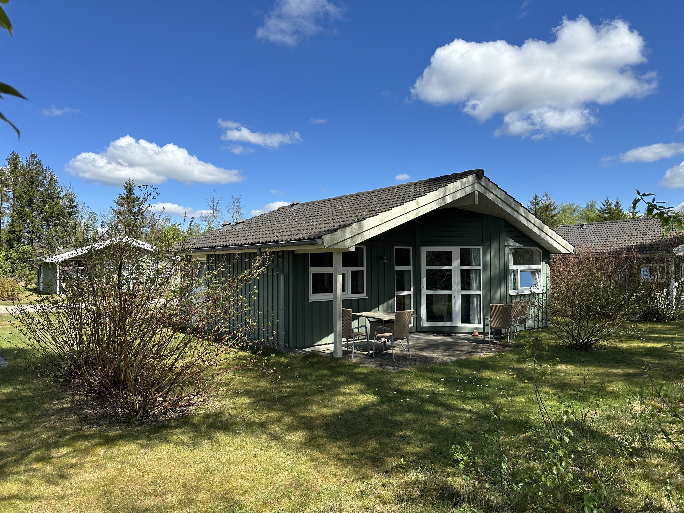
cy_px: 256
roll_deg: +0.6
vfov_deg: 56.8
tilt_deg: +0.2
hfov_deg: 71.6
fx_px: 474
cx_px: 342
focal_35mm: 24
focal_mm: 6.86
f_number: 1.78
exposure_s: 1/3861
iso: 80
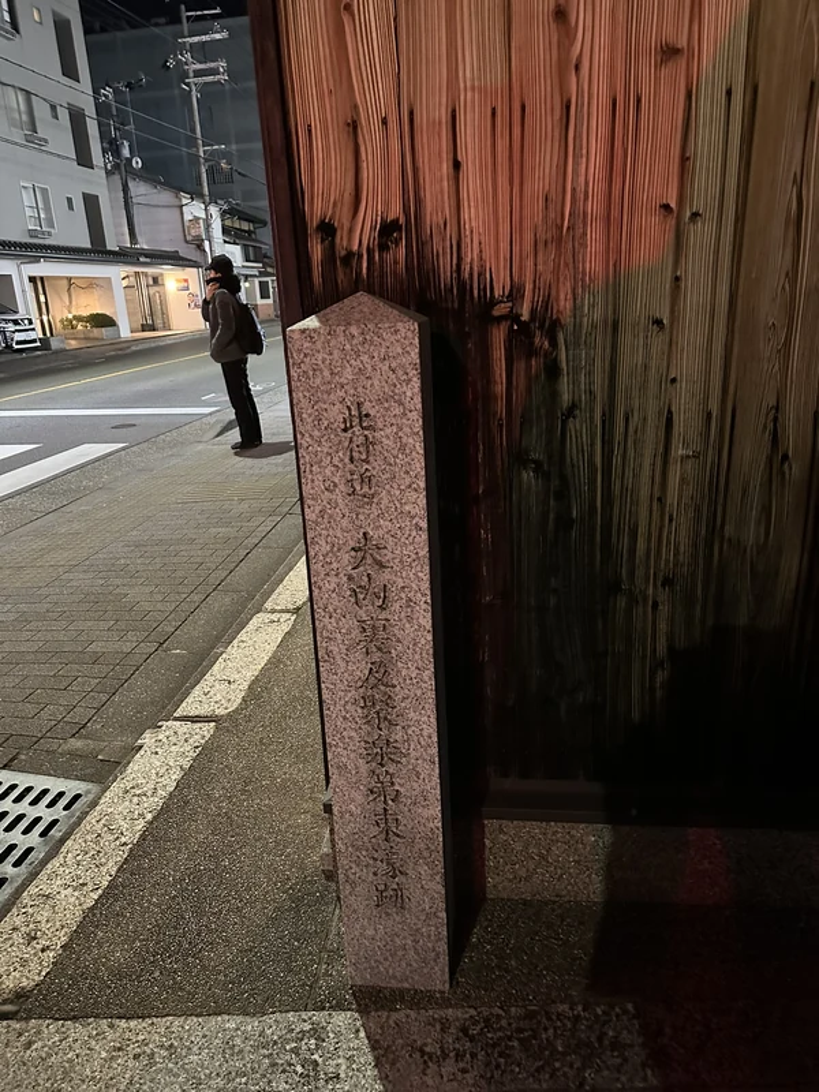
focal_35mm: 24
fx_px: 757
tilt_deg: -18.5
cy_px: 546
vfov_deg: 71.6
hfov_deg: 56.8
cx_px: 410
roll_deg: +2.8
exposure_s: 1/30
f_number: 1.78
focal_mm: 6.86
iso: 1600
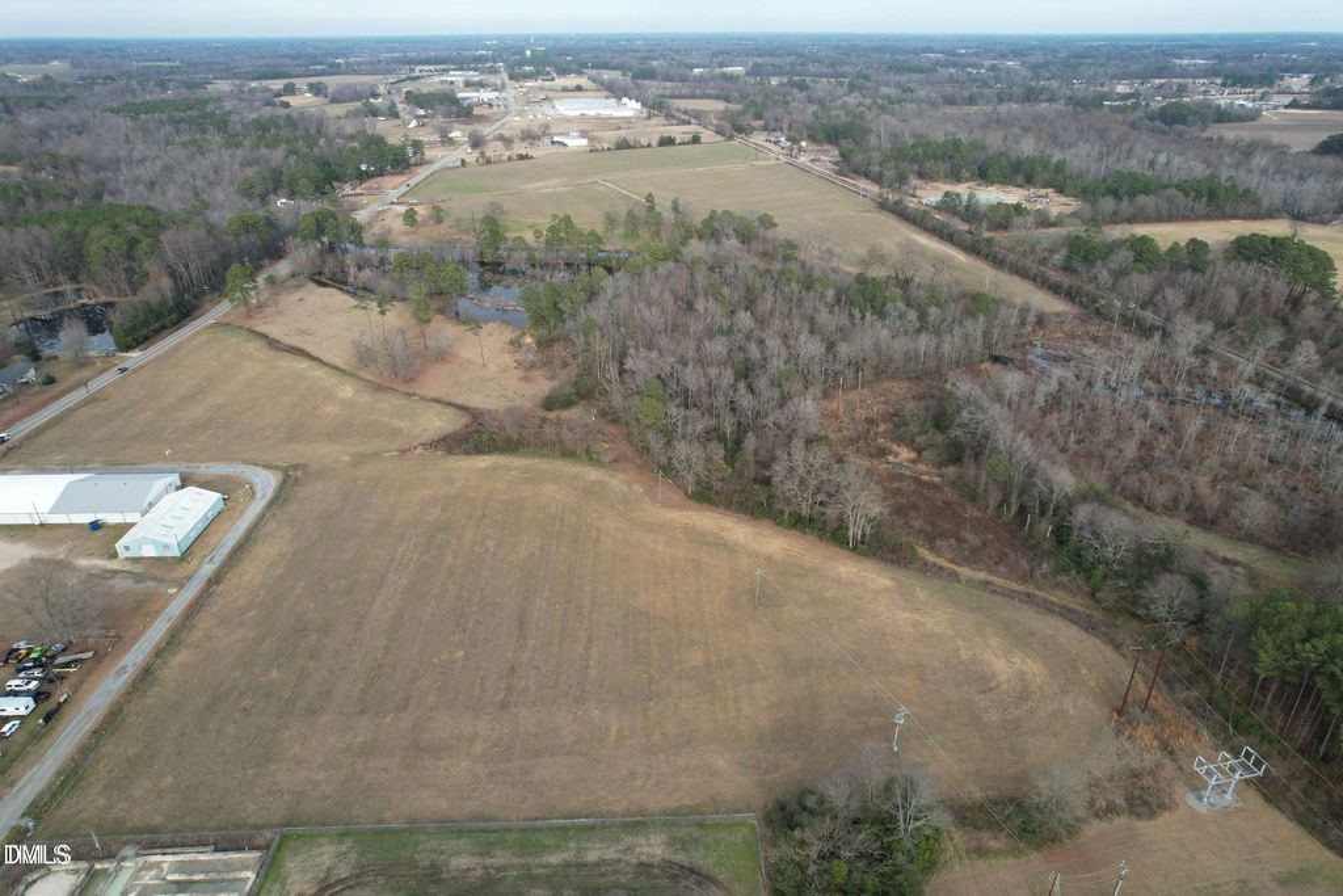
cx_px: 672
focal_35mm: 22
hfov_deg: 78.6
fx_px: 821
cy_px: 448
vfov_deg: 57.2
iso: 110
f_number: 2.8
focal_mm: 8.38
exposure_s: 1/500
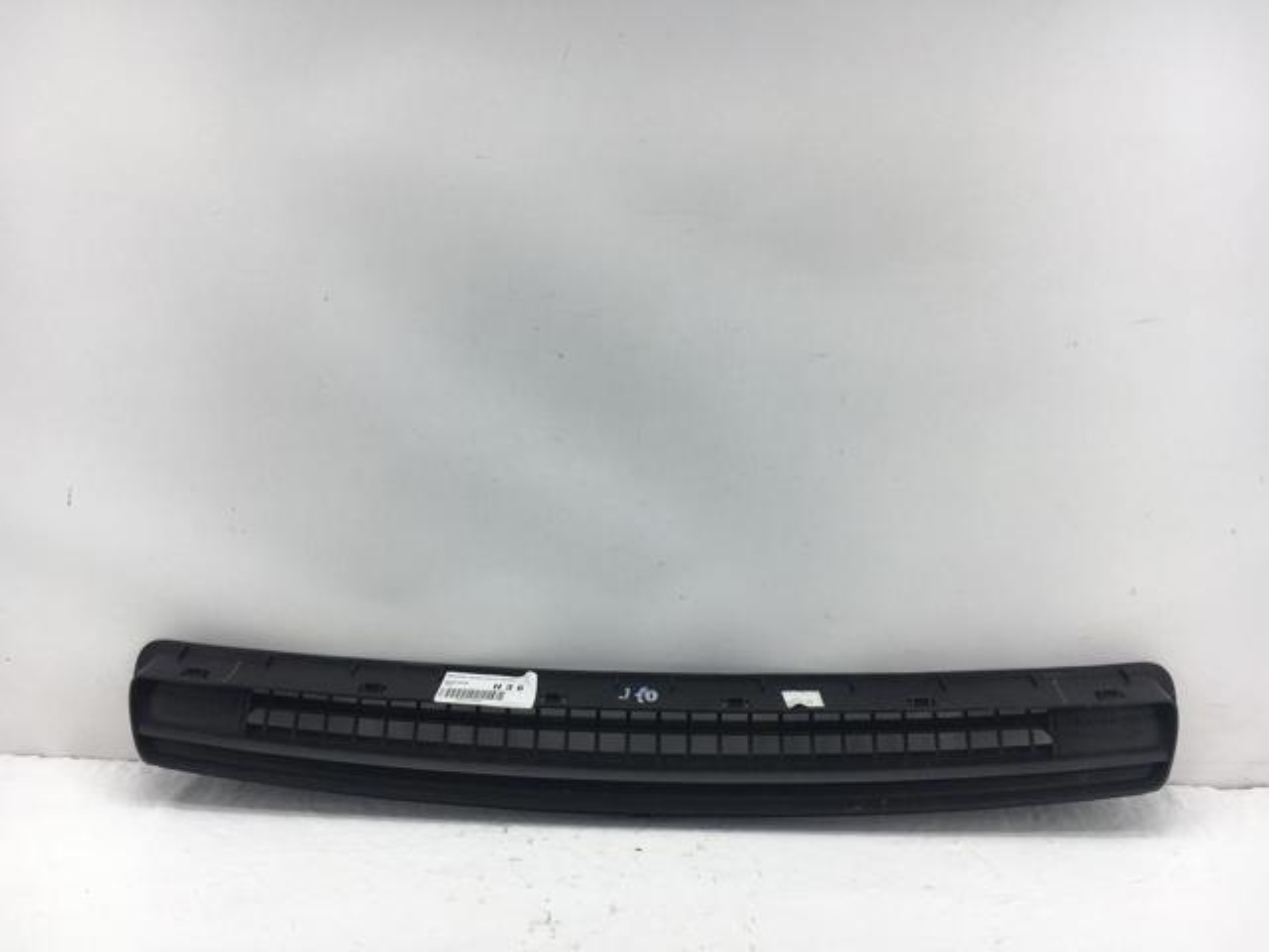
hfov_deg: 61.7
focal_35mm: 29
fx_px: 1063
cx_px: 634
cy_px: 476
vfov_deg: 48.2
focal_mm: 4.15
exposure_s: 1/245
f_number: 2.2
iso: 25
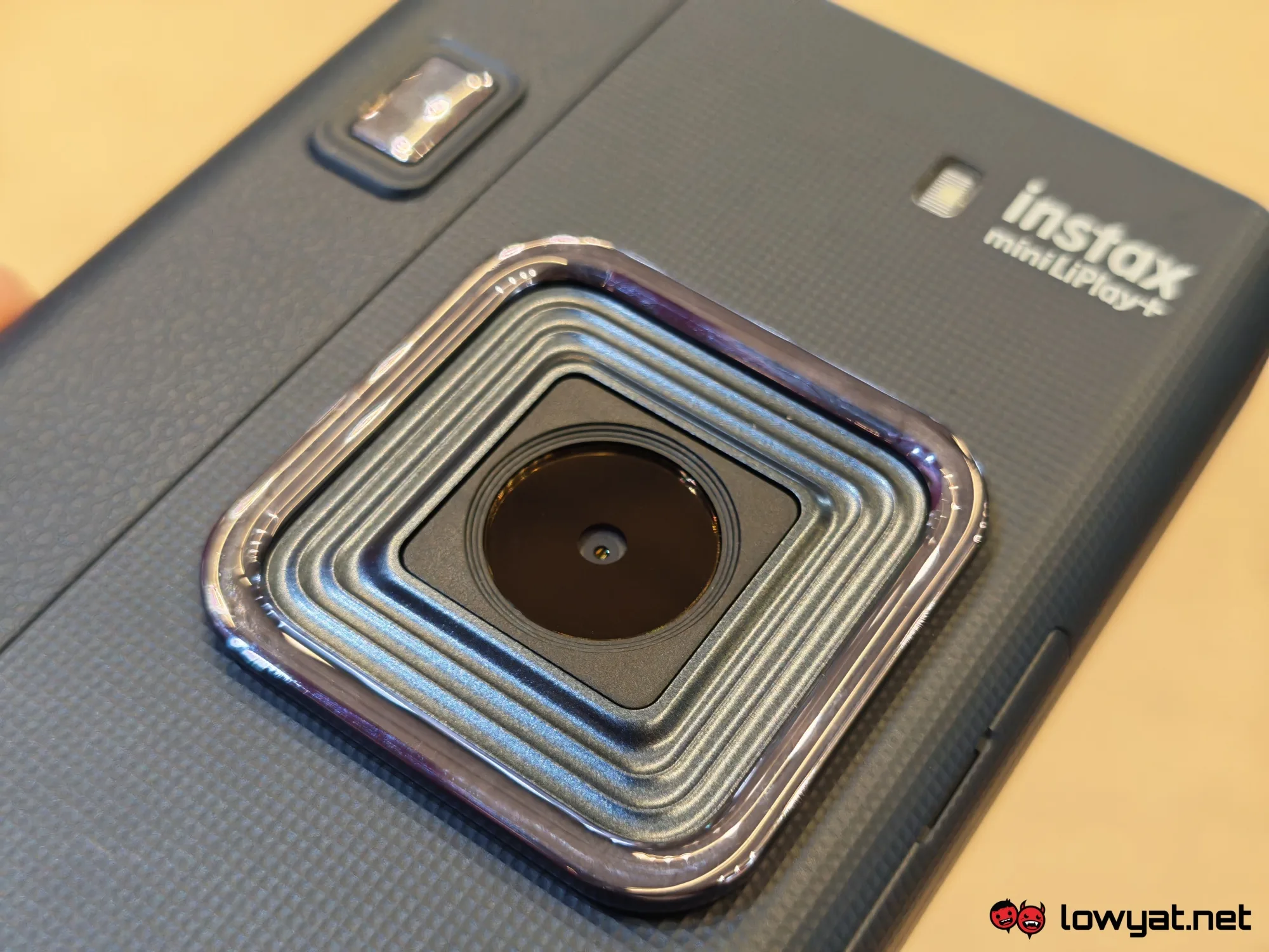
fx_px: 1686
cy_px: 476
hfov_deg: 41.2
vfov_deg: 31.5
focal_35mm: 46
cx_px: 634
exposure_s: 1/50
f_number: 1.6
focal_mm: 5.4
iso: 125
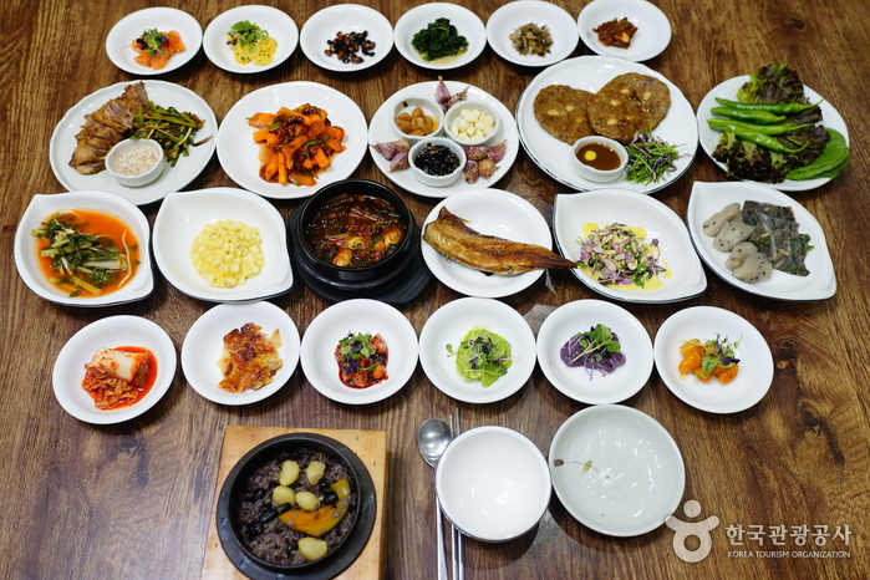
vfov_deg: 37.9
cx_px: 435
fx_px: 846
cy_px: 290
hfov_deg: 54.4
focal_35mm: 35
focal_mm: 35
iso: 500
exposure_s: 1/60
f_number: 2.8
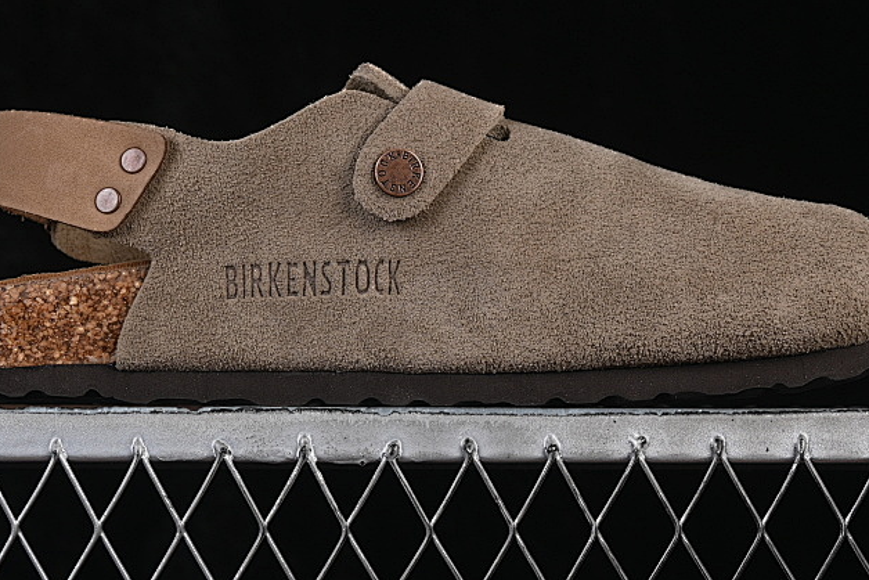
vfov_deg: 10.6
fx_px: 3114
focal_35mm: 129
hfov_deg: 15.9
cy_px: 97
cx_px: 386
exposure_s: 1/80
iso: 160
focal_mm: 50
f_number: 8
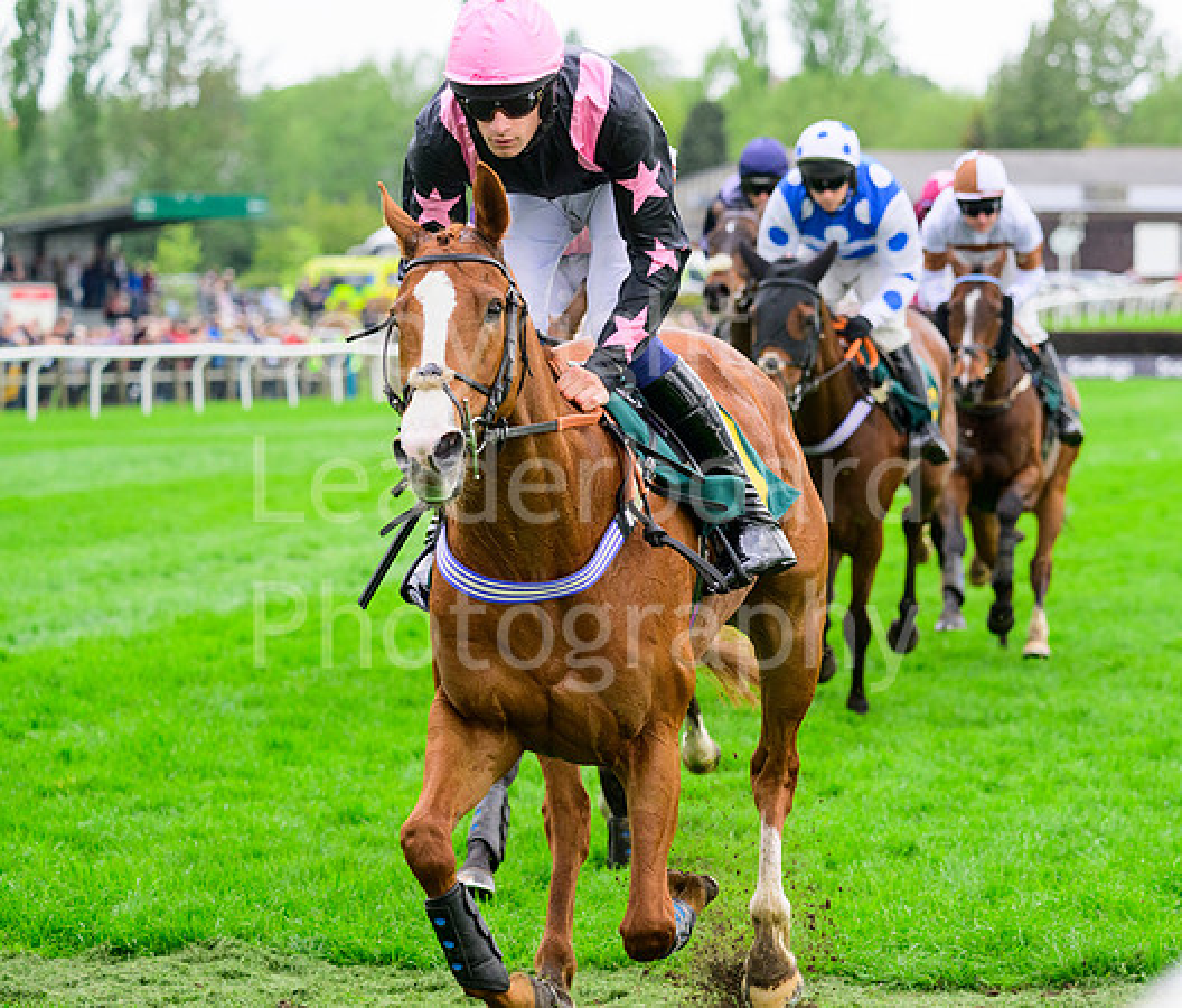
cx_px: 755
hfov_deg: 11.1
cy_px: 504
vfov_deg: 9.5
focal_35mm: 170
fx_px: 6084
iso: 1250
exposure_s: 1/1250
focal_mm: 145
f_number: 5.6
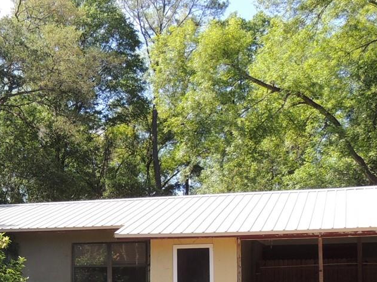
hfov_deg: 24.8
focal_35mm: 76
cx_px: 24
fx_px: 828
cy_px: 280
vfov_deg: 18.9
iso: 100
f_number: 3.1
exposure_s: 1/320
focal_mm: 5.3
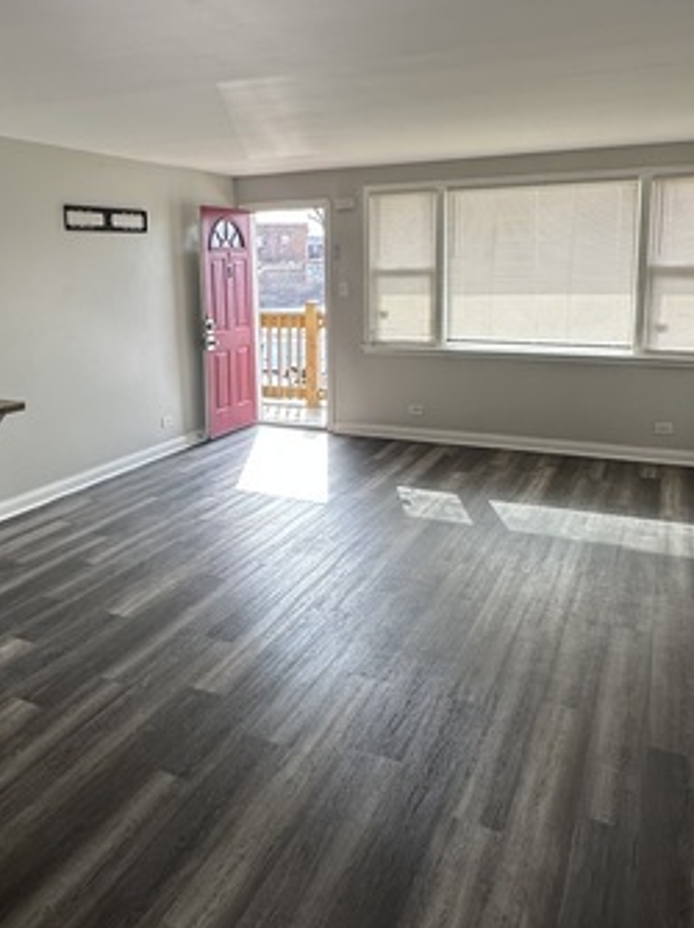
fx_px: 749
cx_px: 311
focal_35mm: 28
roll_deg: +1.4
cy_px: 393
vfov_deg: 63.2
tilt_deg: -9.5
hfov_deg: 49.6
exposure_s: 1/217
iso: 40
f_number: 2.2
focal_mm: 2.22
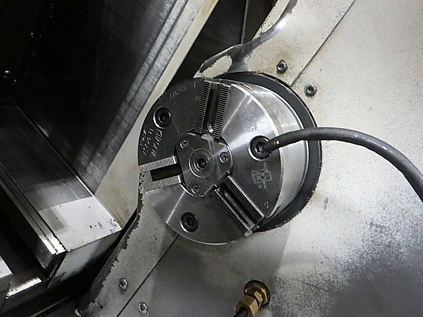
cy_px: 158
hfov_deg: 63.4
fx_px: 342
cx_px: 212
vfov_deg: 49.7
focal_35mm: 28
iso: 1600
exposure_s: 1/45
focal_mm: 5
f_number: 3.5
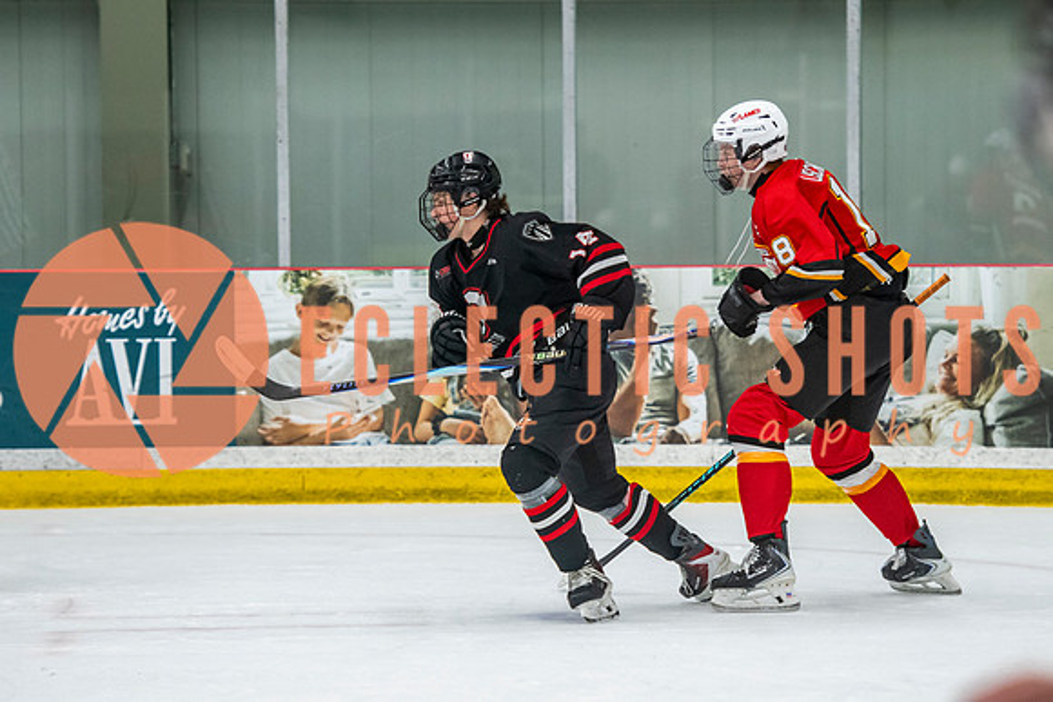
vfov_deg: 6.6
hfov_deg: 9.9
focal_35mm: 207
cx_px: 593
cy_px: 362
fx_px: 6058
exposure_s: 1/640
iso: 2000
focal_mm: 140
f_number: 3.2
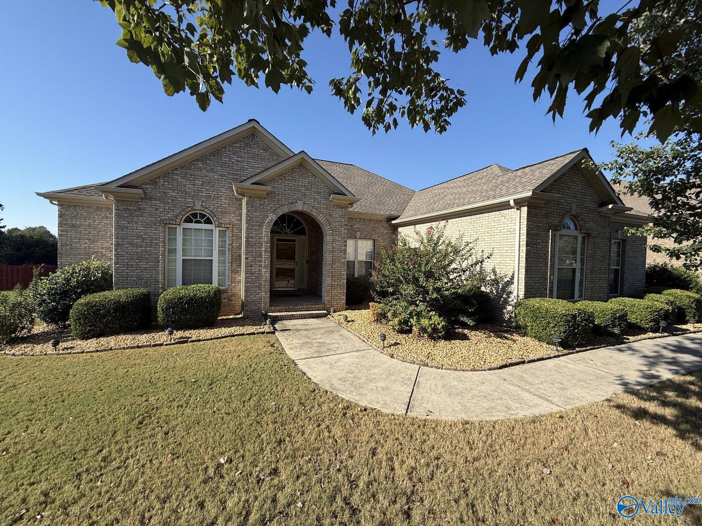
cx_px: 351
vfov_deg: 85.7
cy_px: 263
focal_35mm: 14
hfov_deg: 102.1
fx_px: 284
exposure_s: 1/1339
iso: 50
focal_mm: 2.22
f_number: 2.2
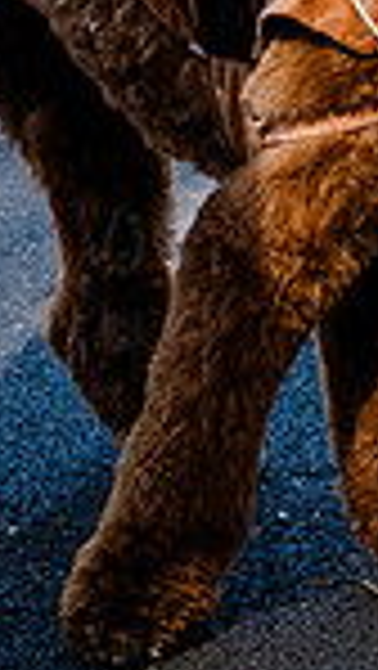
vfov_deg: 10.1
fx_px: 3753
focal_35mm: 211
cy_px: 47
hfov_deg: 5.7
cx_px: 497
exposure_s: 1/1000
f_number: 5
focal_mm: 35
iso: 1000
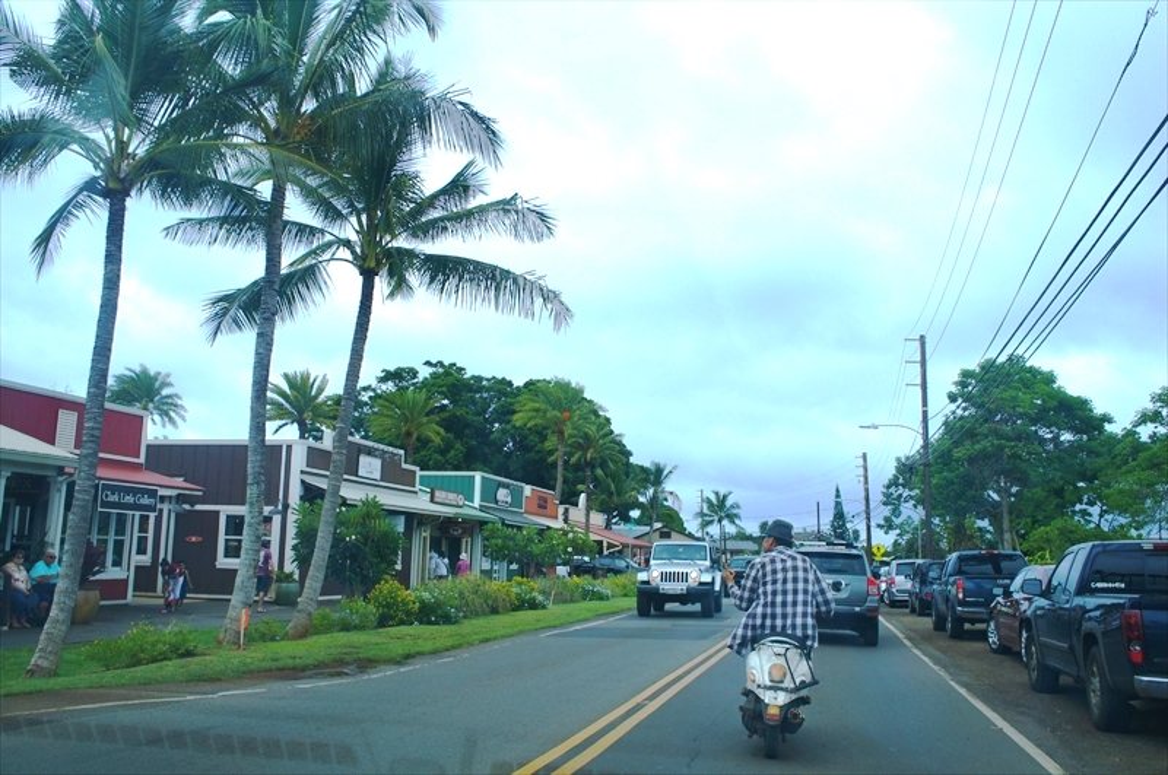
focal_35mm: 33
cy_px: 388
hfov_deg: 57.3
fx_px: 1069
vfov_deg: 39.9
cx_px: 584
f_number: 7.1
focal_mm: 22
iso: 200
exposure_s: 1/500
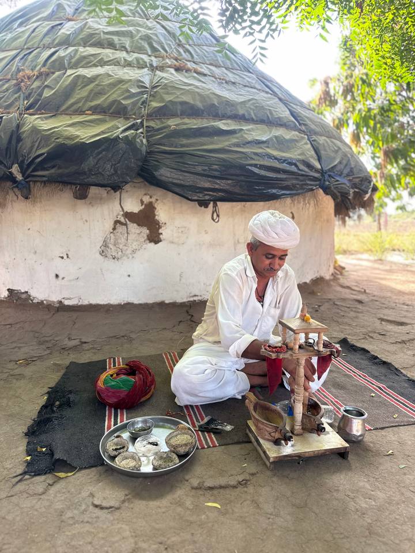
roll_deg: +1.4
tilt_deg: -7.0
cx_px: 208
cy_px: 276
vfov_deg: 71.6
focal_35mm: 24
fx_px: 384
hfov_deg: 56.8
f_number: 1.78
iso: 100
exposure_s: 1/172
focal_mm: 6.86
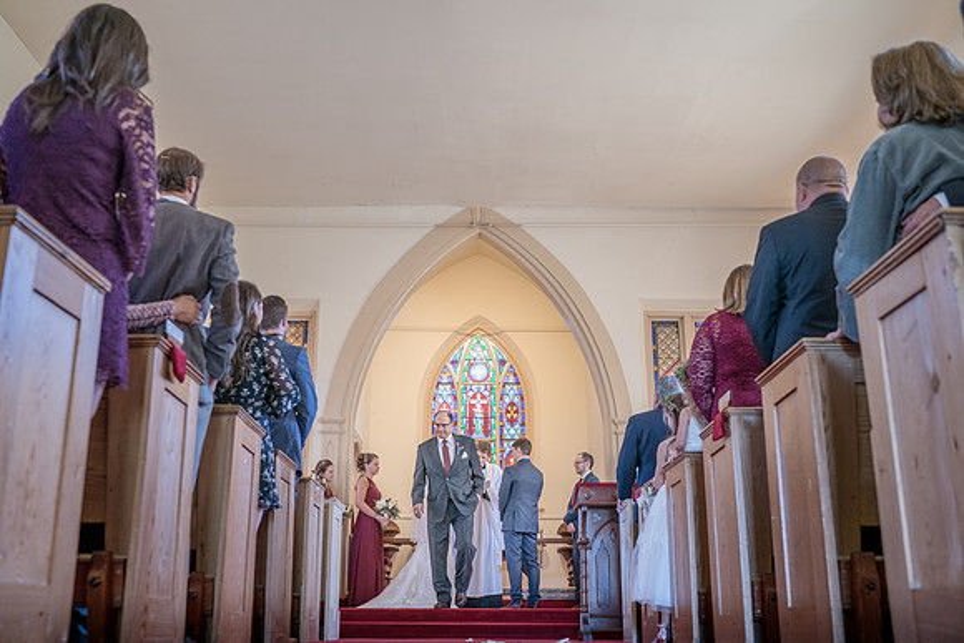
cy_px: 317
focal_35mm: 36
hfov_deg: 52.6
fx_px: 974
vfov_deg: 36.5
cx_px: 471
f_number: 2.8
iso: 2000
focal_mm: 35
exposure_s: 1/100
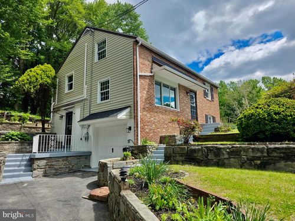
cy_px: 110
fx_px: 196
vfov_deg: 58.9
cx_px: 148
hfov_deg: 73.9
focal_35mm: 23
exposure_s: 1/6150
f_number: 1.7
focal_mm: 6.25
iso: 80
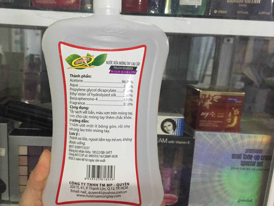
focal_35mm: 36
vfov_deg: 39.7
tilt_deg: -9.3
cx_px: 108
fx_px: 285
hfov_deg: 51.0
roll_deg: -3.7
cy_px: 104
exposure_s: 1/33
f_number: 2.2
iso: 320
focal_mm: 4.15
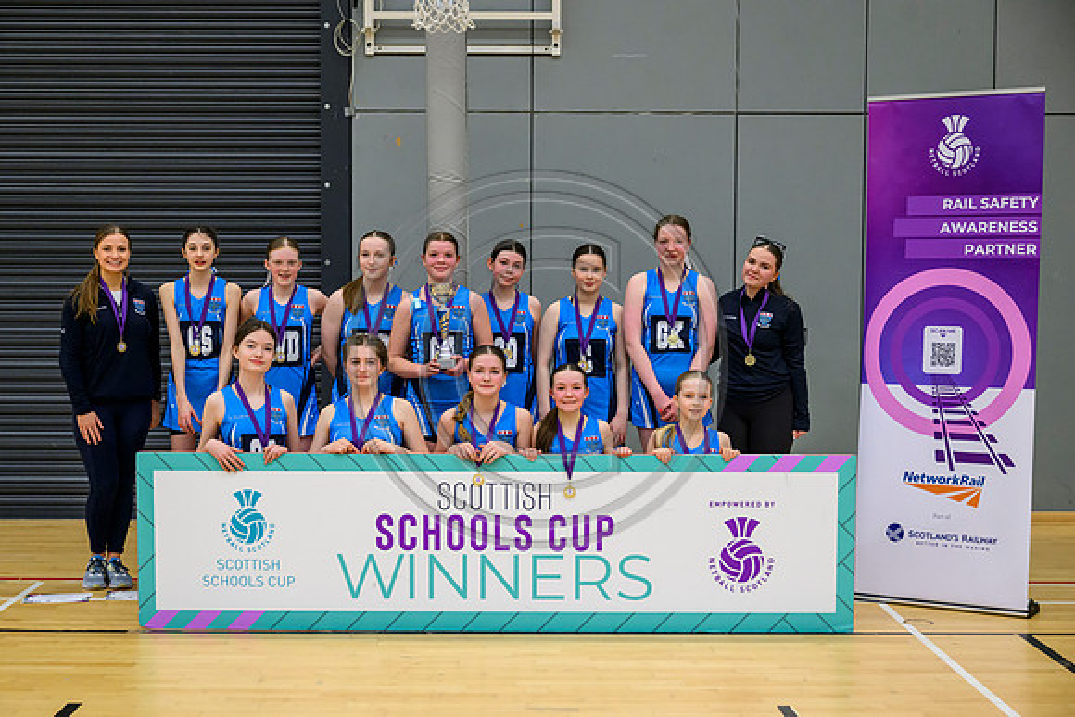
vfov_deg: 25.2
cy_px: 370
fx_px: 1602
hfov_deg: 37.1
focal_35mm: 54
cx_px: 520
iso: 5000
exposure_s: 1/640
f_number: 3.5
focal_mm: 52
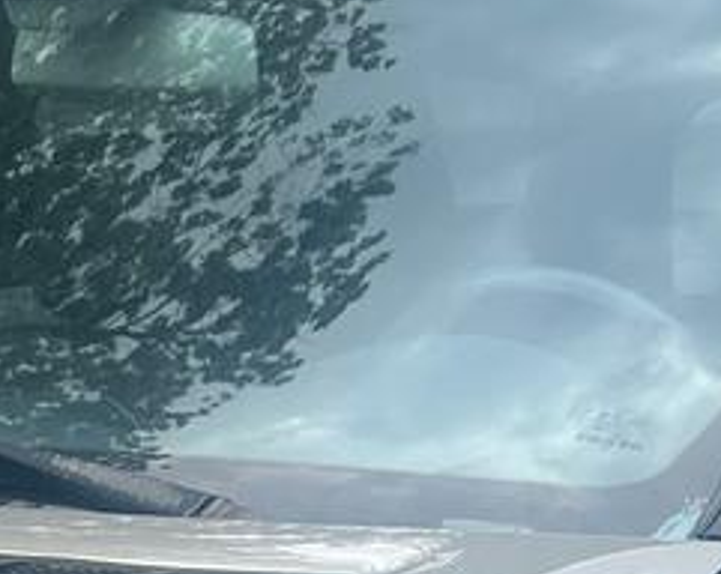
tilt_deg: -17.6
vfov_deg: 10.3
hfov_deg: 14.1
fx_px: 2876
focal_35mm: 135
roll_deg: -0.8
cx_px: -12
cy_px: 1244
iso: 50
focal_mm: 5.7
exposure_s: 1/1295
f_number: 1.5
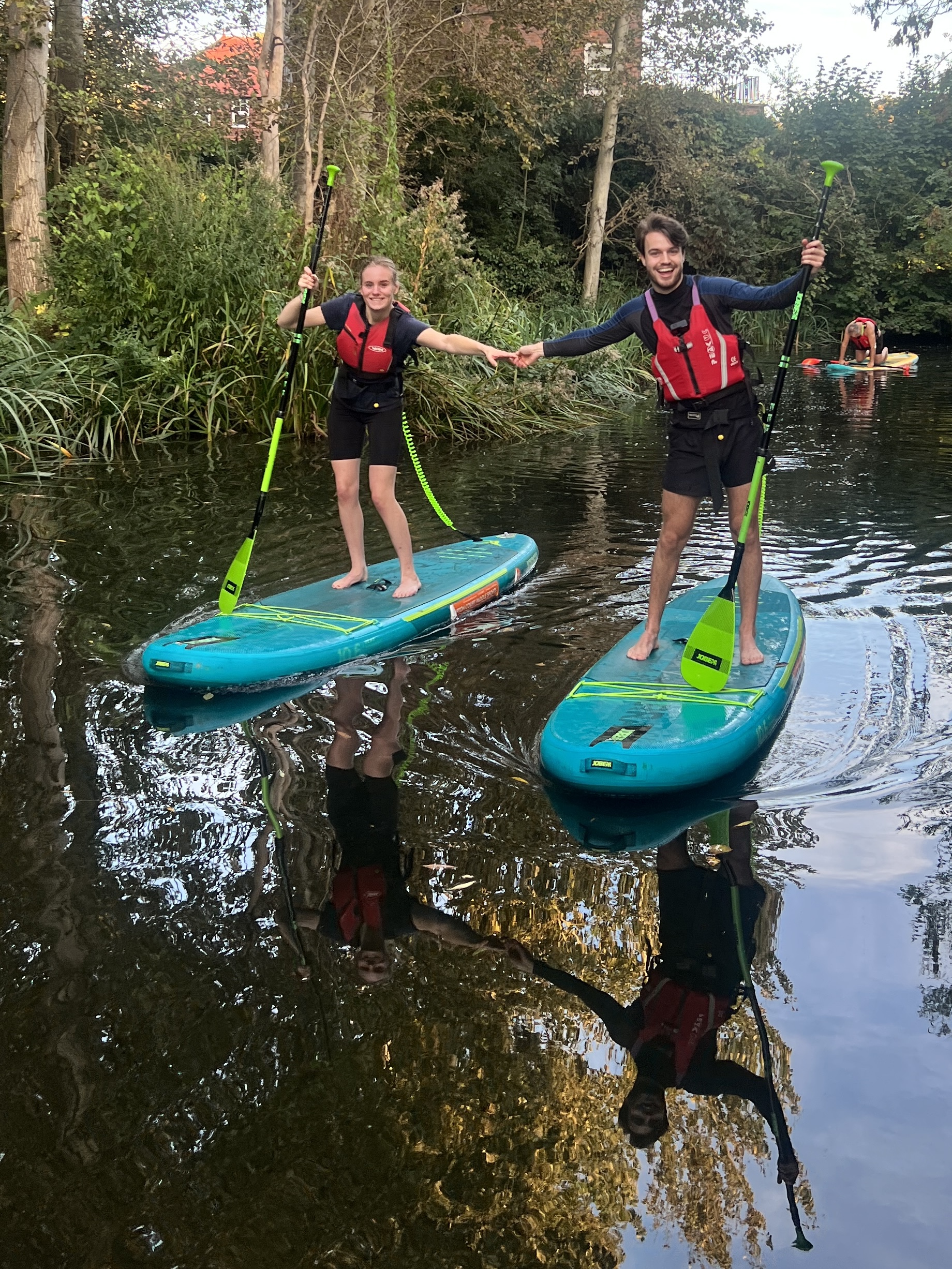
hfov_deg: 53.1
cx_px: 476
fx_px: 953
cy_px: 634
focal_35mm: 26
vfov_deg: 67.3
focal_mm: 5.7
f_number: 1.5
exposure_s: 1/196
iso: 40
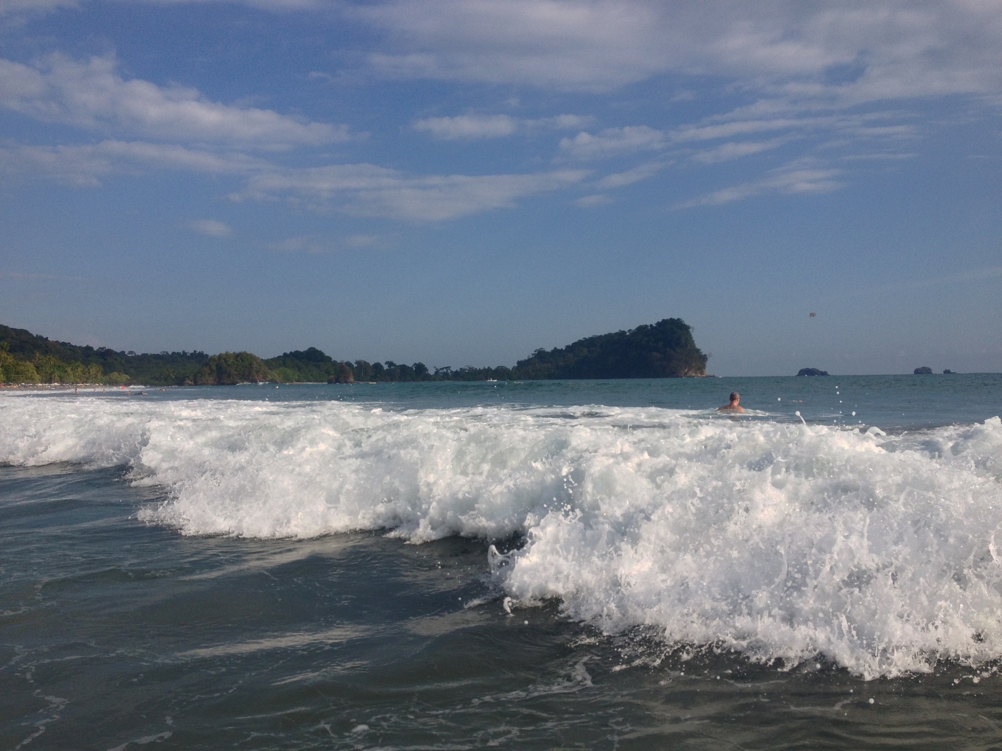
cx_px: 501
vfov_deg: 40.7
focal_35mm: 35
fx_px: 1013
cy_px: 376
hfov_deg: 52.6
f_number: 2.4
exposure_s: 1/2762
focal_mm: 4.28
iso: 50
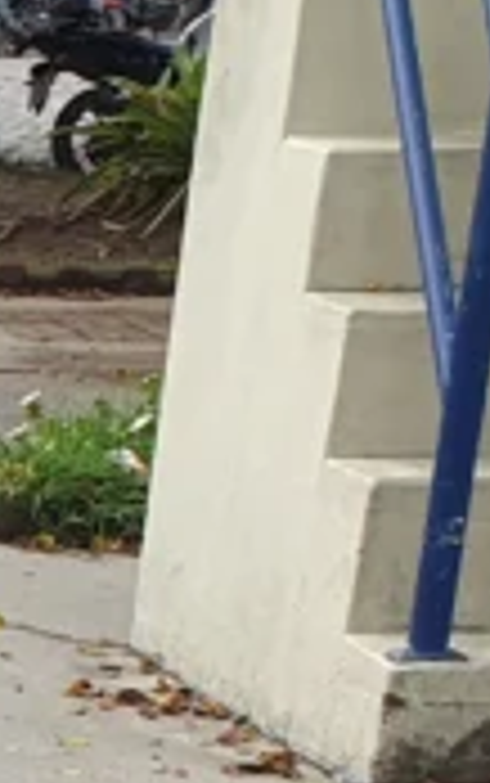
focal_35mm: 162
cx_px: -1452
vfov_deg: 12.4
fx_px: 3456
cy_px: 1089
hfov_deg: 6.5
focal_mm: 4.32
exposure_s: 1/656
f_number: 2.4
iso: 50
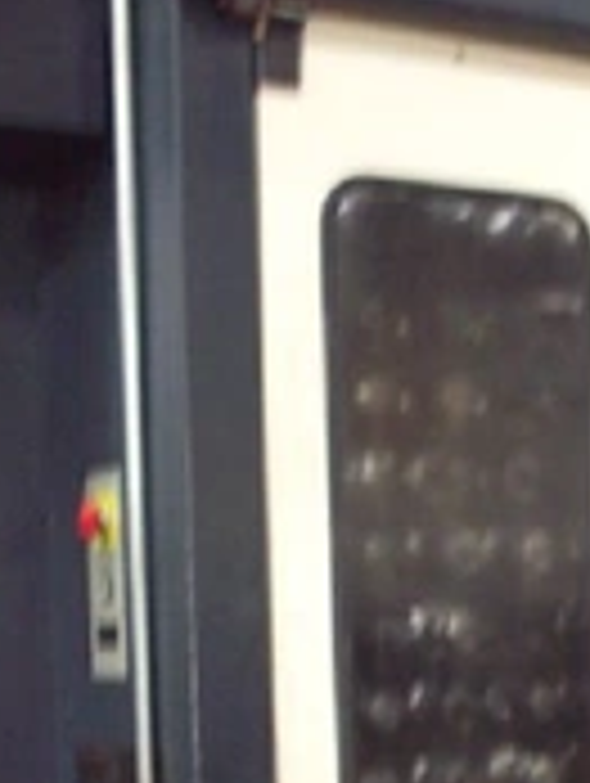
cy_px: 742
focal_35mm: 85
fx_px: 1927
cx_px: 567
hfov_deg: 17.1
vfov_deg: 22.3
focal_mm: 6.2
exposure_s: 1/11
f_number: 2.8
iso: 160
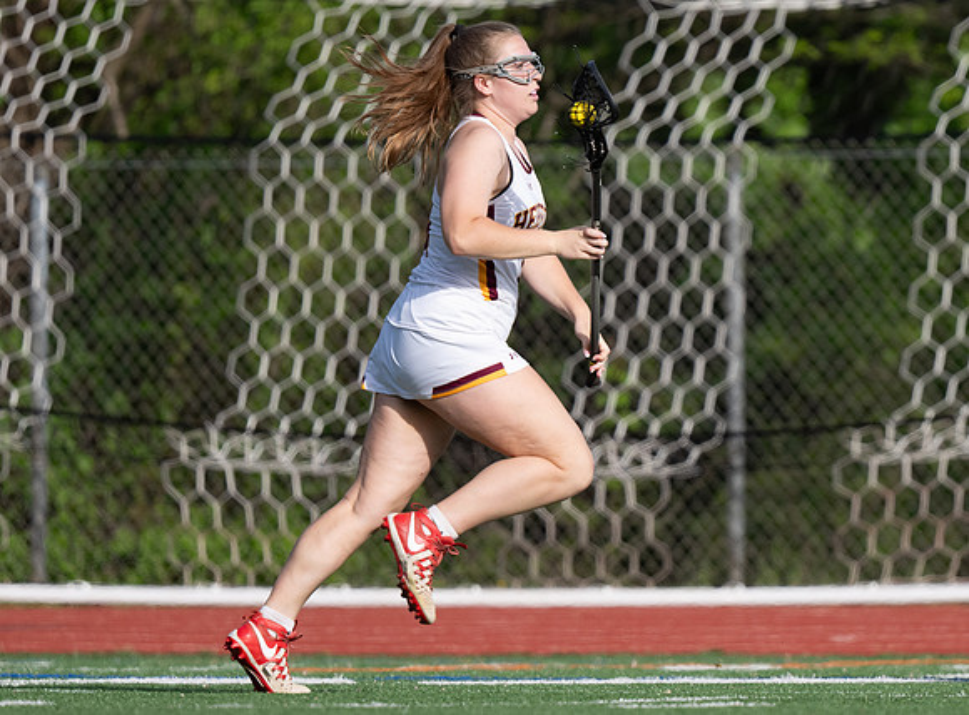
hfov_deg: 2.3
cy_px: 387
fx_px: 24305
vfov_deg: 1.7
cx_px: 538
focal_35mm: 873
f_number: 5.6
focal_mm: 500
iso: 640
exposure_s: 1/2500
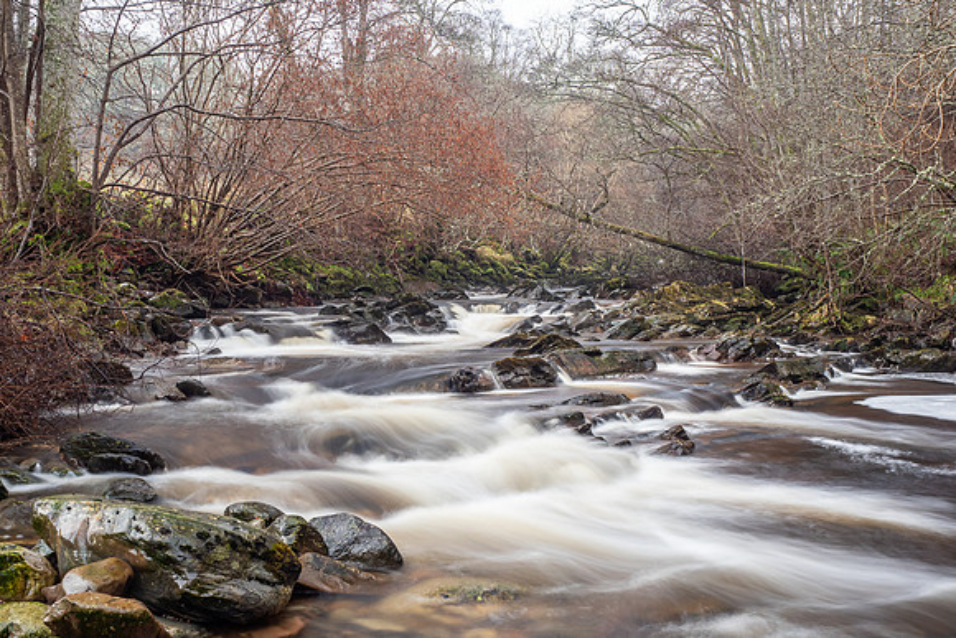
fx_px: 1105
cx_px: 478
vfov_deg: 32.2
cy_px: 333
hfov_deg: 46.8
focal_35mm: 42
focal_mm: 20
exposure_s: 2.5
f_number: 7.1
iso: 200
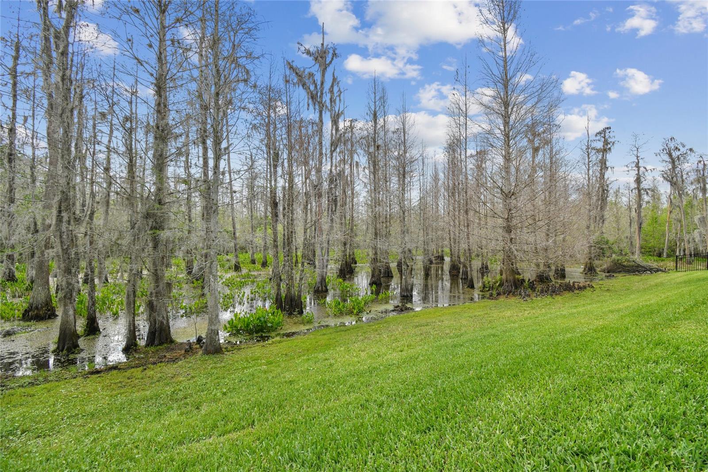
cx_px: 354
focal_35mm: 15
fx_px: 295
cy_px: 236
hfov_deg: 100.4
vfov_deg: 77.3
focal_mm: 10
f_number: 7.1
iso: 100
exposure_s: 1/50
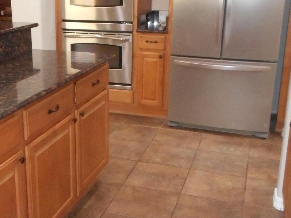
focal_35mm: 49
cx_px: 94
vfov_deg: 29.7
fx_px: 412
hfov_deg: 38.4
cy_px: 99
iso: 640
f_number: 3.7
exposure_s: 1/25
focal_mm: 4.5
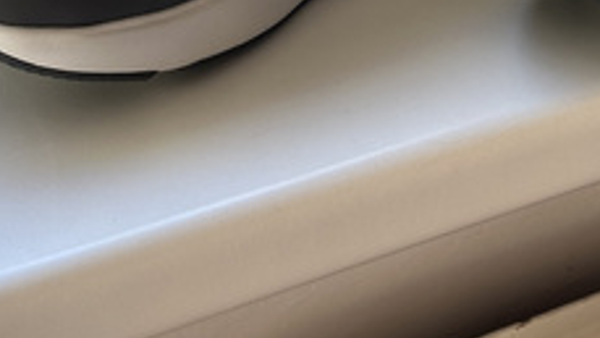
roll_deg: -0.6
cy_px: -149
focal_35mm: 114
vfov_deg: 10.3
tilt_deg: -23.1
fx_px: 1814
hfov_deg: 18.7
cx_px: 405
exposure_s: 1/328
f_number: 1.78
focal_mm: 6.86
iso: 64
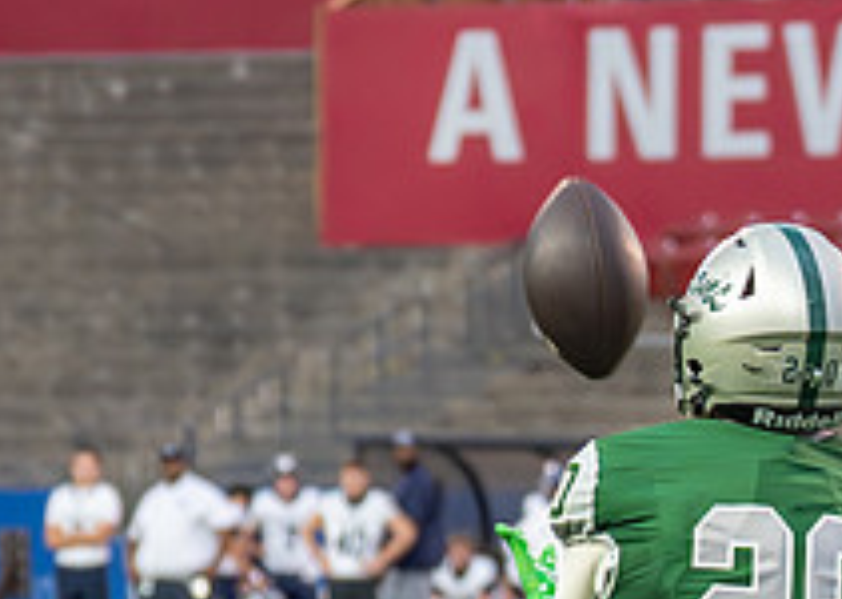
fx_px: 8786
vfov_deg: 3.9
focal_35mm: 368
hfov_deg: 5.5
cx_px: 776
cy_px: 701
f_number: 2.8
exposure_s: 1/1250
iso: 1600
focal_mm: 70
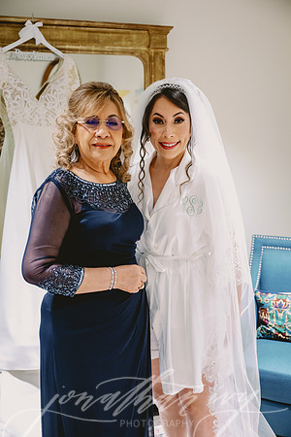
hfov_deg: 31.2
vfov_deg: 45.4
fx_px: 521
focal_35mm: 43
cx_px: 146
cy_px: 218
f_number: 2.8
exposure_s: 1/80
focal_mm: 43
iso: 1250
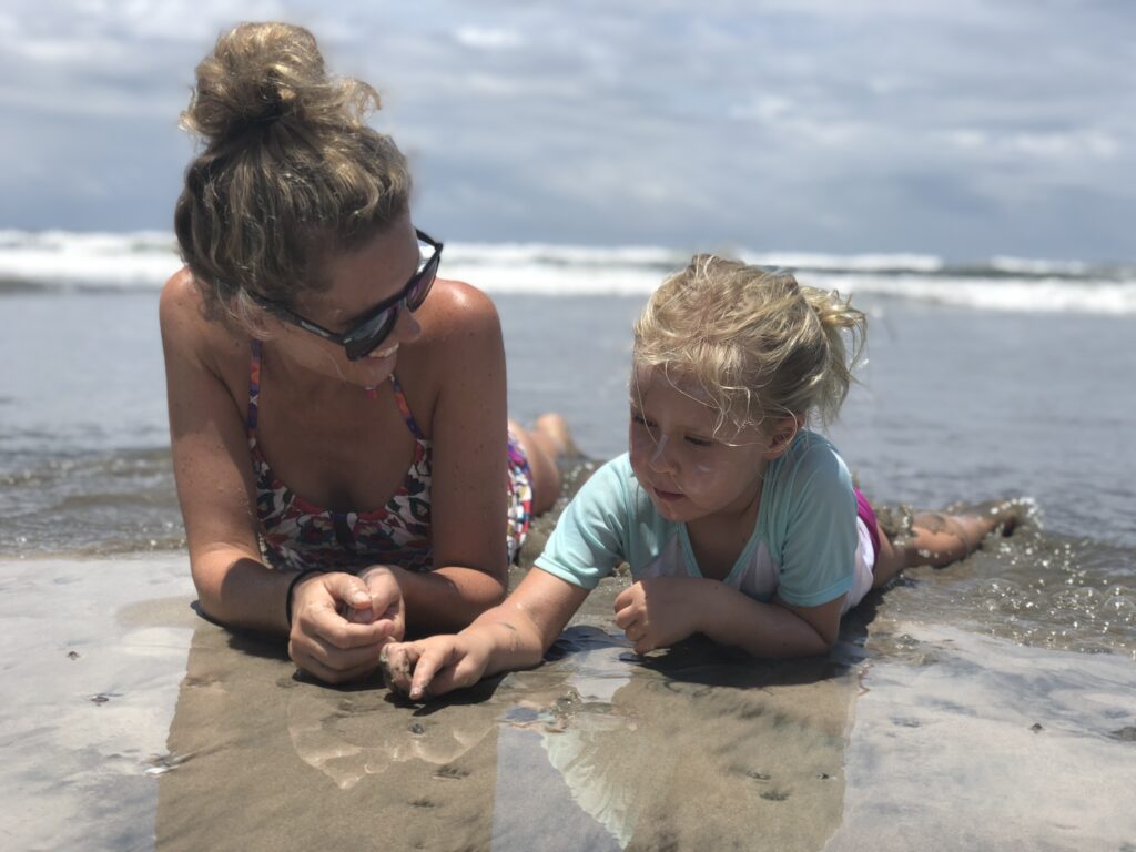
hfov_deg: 36.8
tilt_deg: -5.7
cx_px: 568
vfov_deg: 28.0
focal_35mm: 52
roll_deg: -0.8
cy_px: 426
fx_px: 1706
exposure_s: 1/960
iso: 16
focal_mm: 6
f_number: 2.4
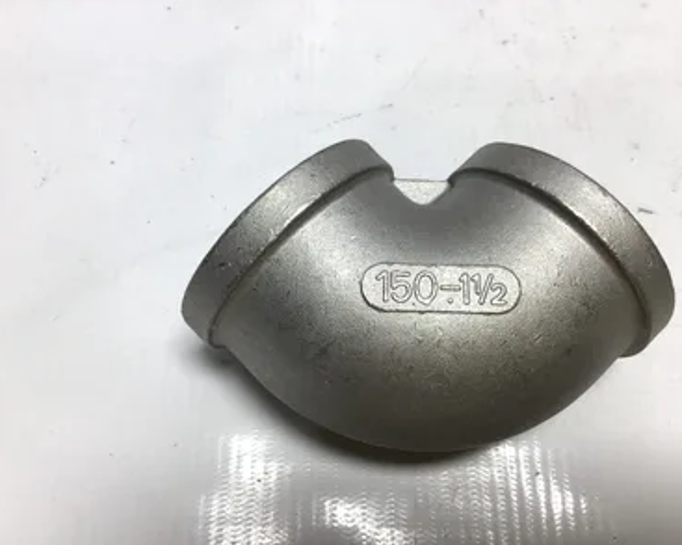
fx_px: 666
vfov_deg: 44.5
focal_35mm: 33
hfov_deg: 54.3
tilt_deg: -66.7
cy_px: 273
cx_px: 348
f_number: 2.4
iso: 25
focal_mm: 3.3
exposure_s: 1/120
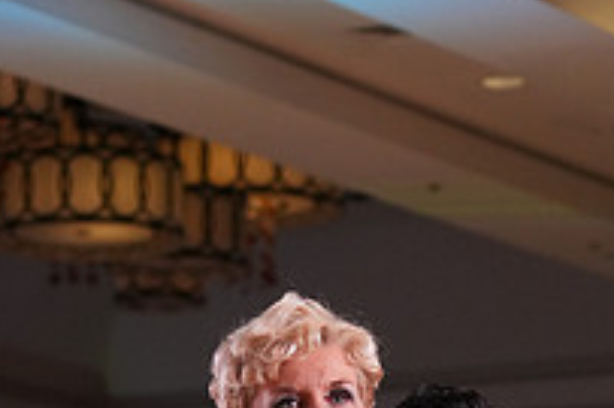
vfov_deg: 5.9
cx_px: 398
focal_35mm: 226
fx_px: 3851
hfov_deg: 9.1
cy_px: 783
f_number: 4
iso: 2500
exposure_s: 1/500
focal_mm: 79
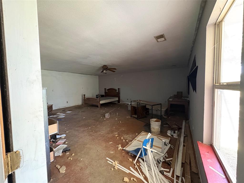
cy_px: 92
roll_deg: +1.5
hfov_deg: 102.1
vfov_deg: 85.7
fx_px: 99
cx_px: 122
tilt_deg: -2.2
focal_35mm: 14
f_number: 2.2
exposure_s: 1/34
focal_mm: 2.22
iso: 1000
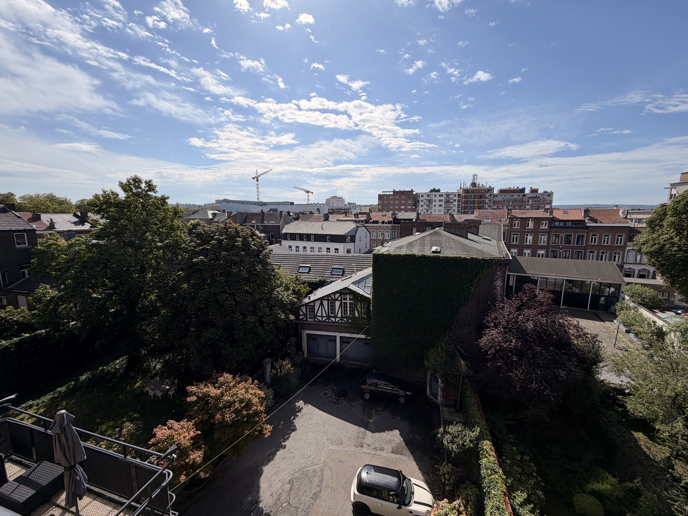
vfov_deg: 85.7
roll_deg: +0.0
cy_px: 258
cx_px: 344
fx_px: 278
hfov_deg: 102.1
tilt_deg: -9.2
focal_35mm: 14
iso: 20
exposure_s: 1/1534
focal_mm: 2.22
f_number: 2.2
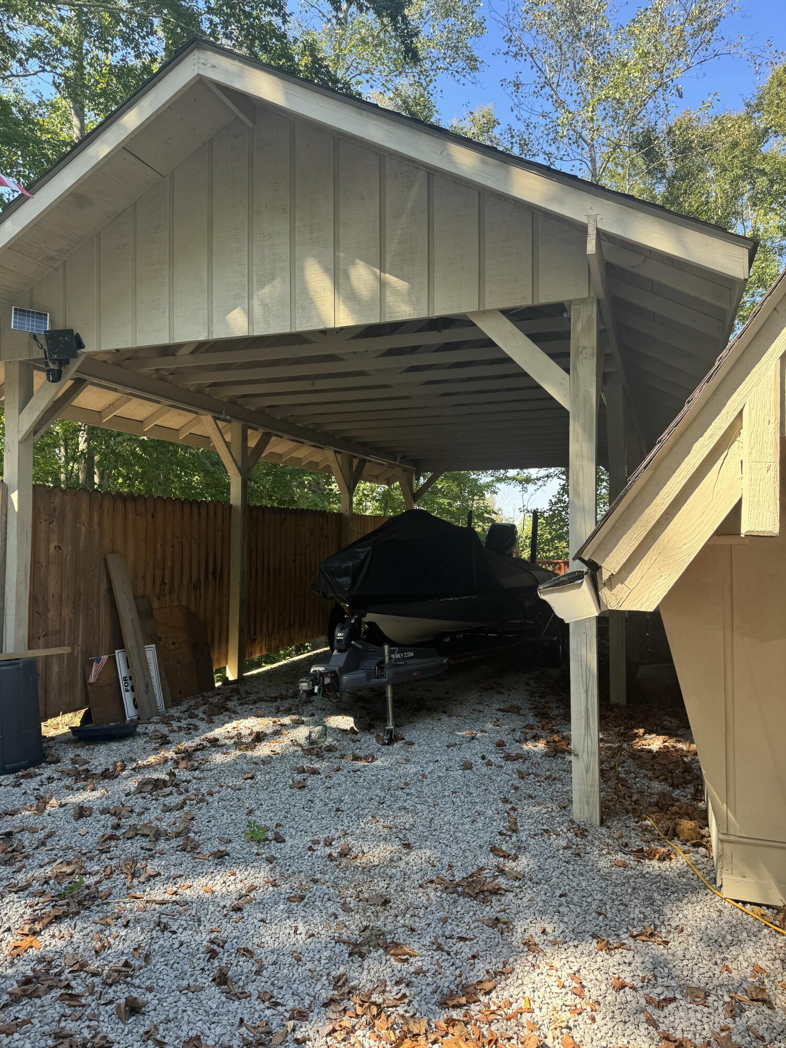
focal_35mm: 24
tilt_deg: +4.2
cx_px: 393
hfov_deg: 56.8
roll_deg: -0.7
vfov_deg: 71.6
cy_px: 524
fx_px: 727
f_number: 1.78
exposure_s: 1/430
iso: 80
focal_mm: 6.76
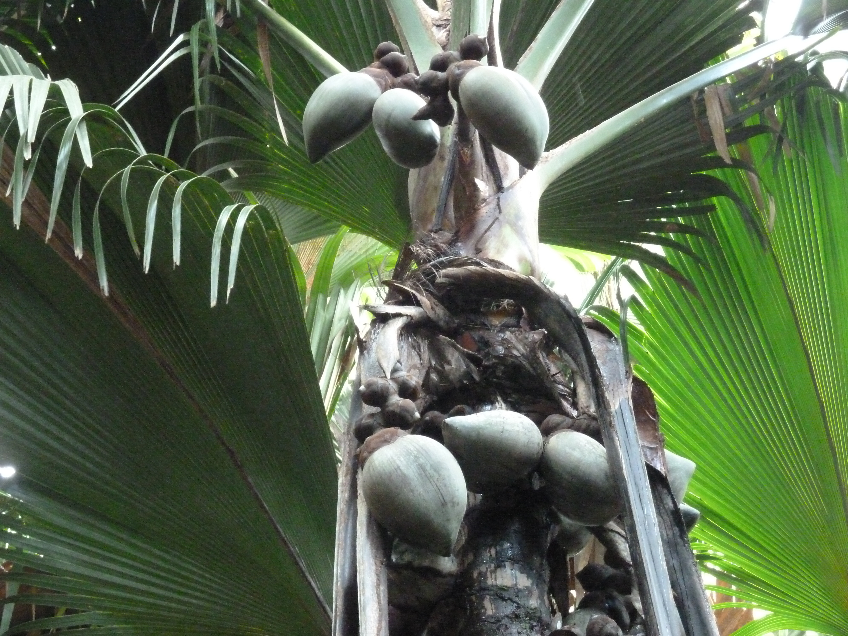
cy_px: 318
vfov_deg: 14.2
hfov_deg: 18.9
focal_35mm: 104
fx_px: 2548
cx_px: 424
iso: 1000
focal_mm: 17
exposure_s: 1/40
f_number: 4.3
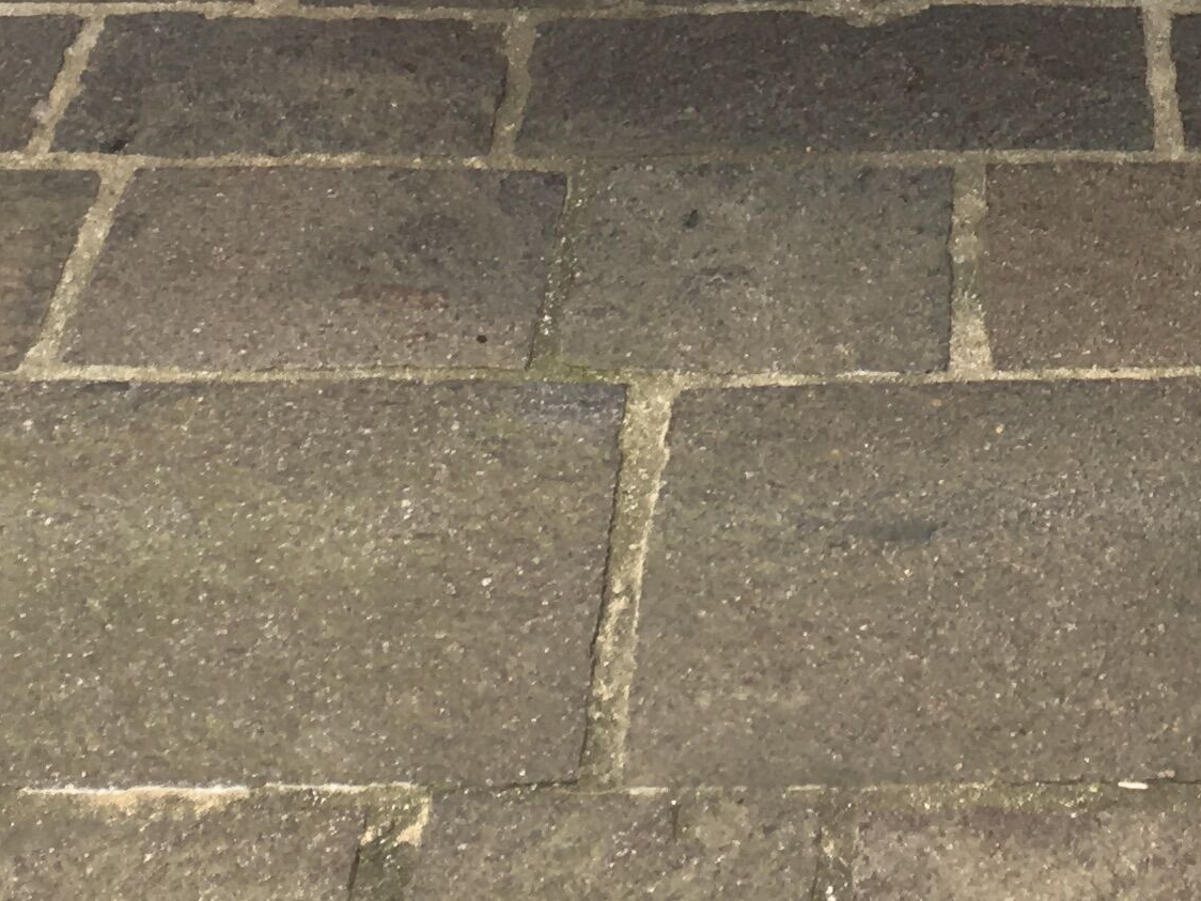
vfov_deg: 13.5
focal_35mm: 104
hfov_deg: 18.8
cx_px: 904
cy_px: -418
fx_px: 3608
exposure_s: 1/133
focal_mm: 4.15
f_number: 2.2
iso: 25
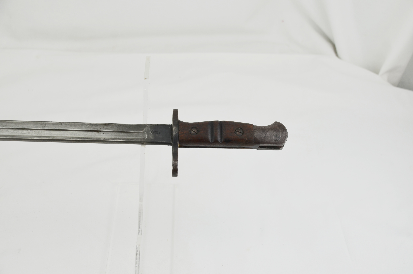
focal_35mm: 57
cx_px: 206
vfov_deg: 23.7
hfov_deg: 35.1
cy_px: 137
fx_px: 653
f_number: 5.6
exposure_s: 1/125
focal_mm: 38
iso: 200
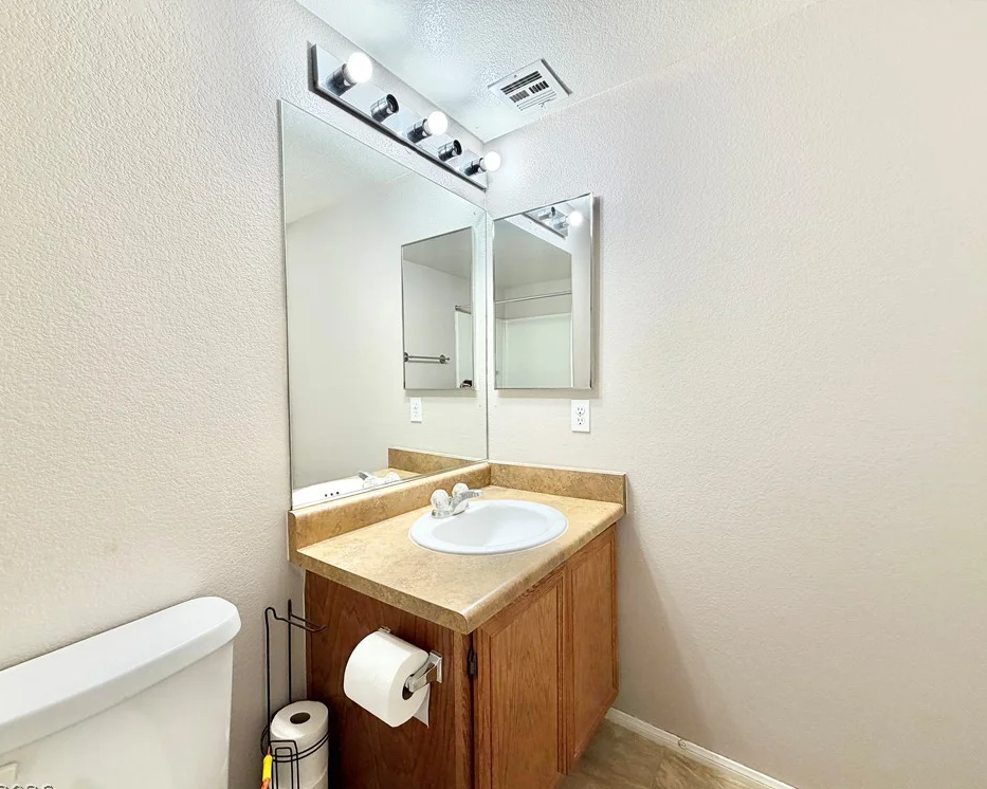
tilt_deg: -4.0
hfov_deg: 96.8
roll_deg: +0.6
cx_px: 479
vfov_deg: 84.0
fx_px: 438
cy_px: 404
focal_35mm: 15
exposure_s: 1/120
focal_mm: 2.22
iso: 100
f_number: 2.2
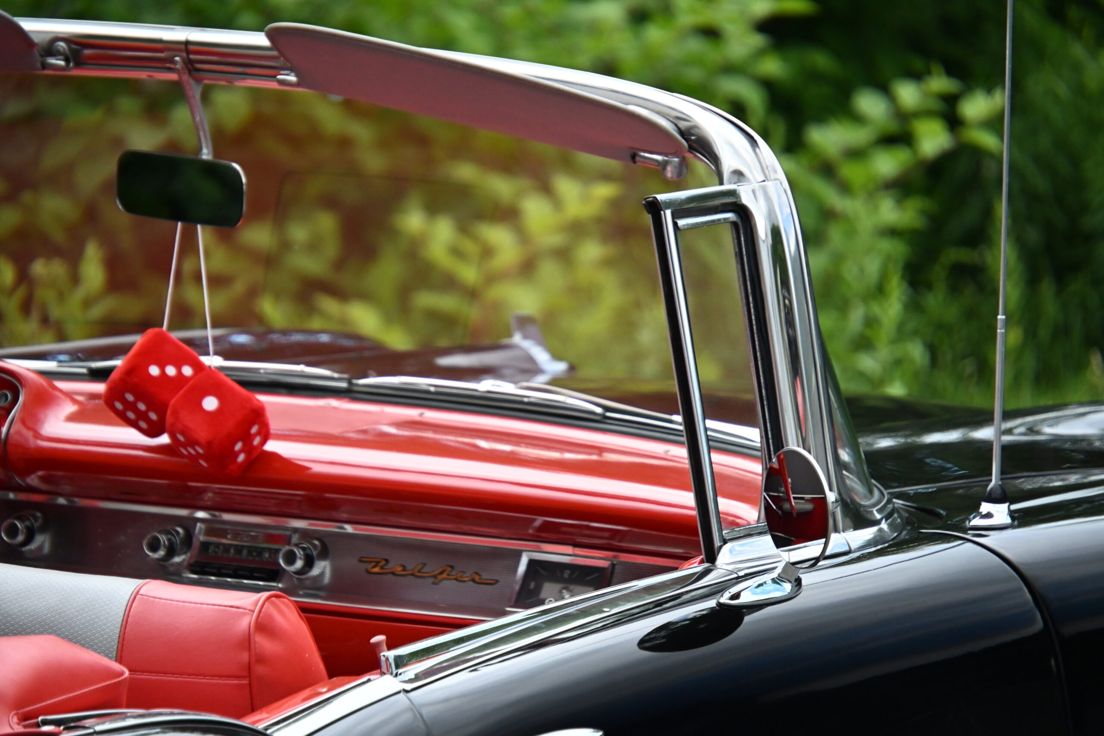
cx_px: 552
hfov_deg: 7.8
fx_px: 8050
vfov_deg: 5.2
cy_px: 368
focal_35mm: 262
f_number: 6
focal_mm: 175
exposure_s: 1/250
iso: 1600
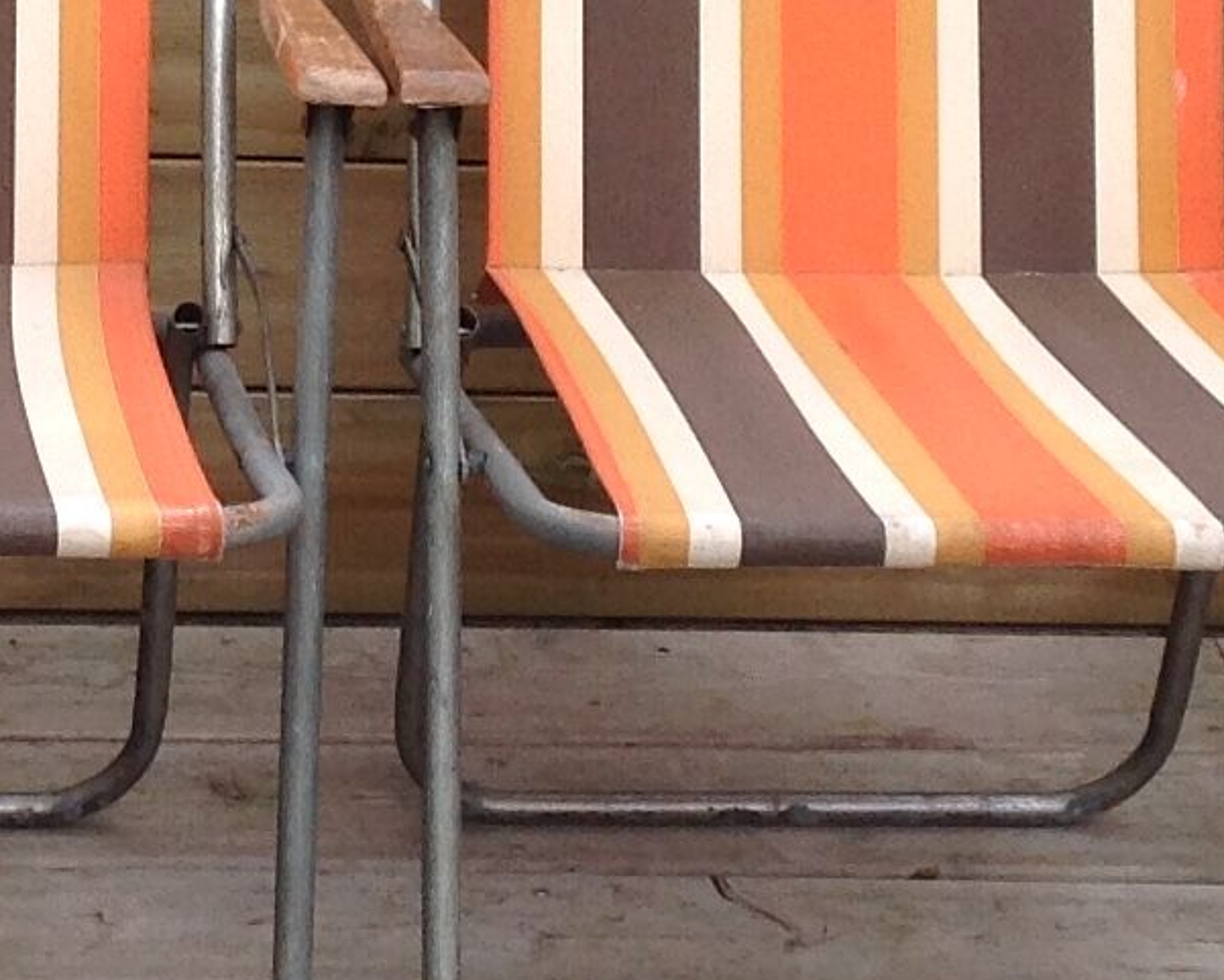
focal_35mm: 147
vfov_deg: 10.5
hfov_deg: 13.0
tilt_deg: -20.5
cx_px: 208
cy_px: 143
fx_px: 5326
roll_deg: -2.1
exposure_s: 1/864
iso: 50
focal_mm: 4.28
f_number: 2.4
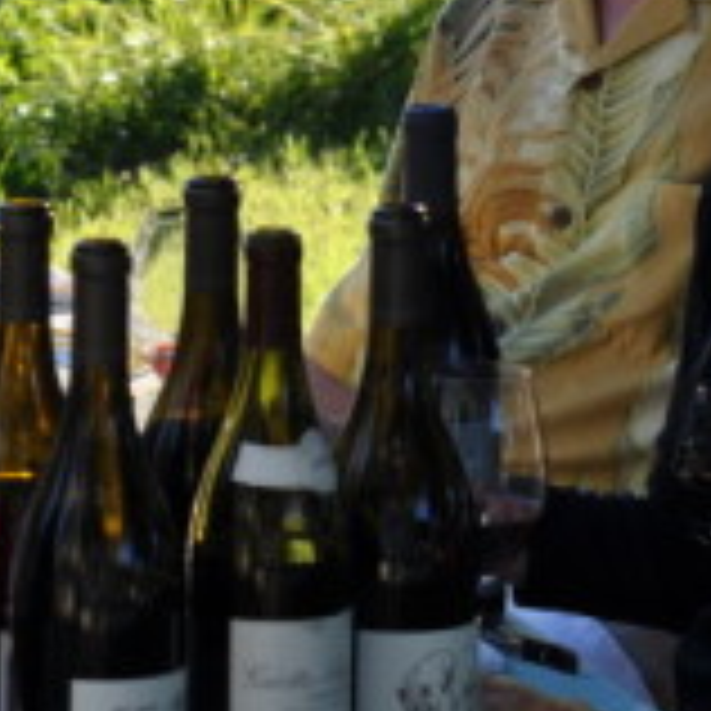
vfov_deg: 7.0
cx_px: -320
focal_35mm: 249
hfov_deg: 6.9
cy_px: 173
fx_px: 5786
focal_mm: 50
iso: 200
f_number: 7.1
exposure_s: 1/200
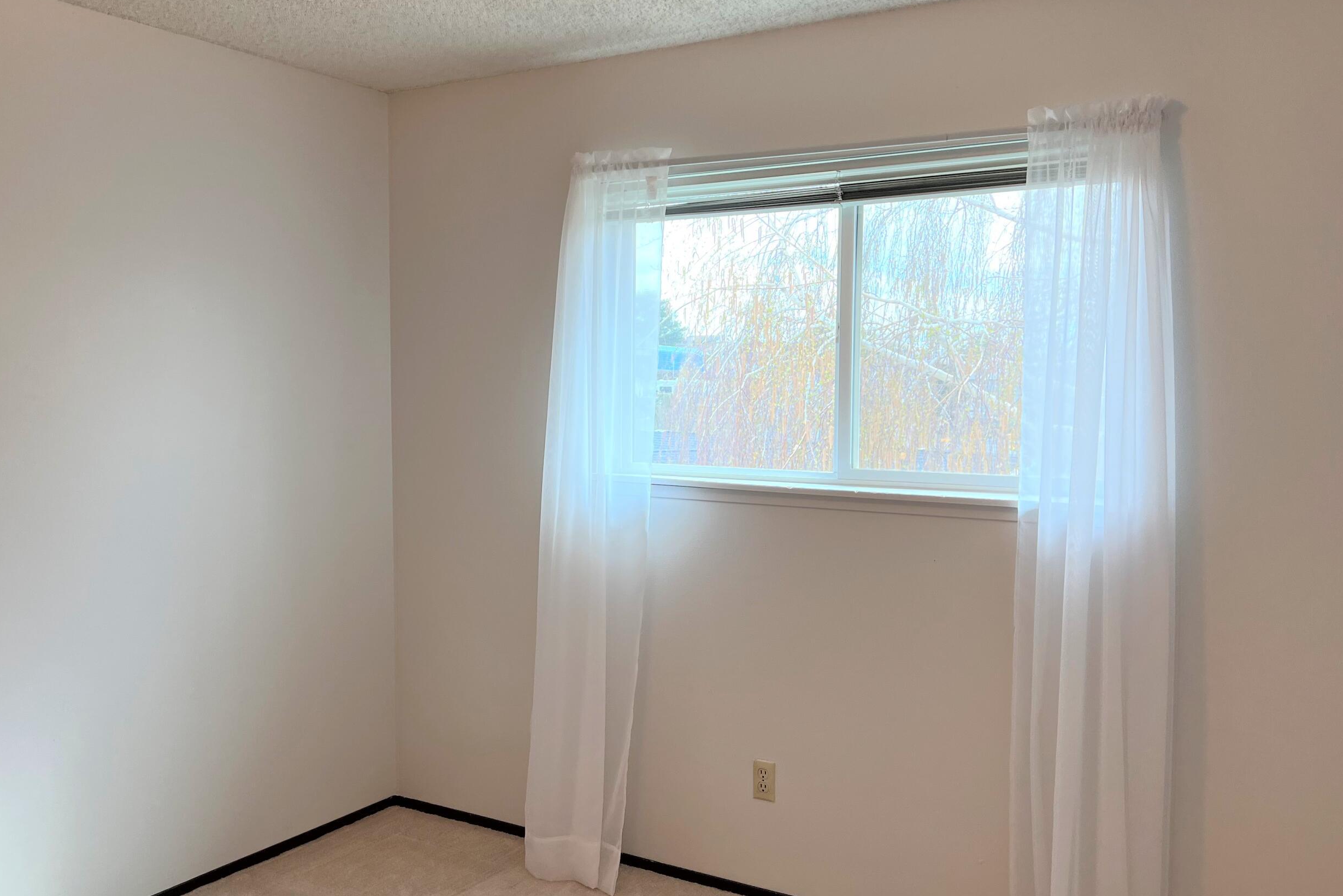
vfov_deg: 40.0
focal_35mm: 33
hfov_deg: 57.1
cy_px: 462
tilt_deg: -5.0
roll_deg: +0.7
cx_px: 594
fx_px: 1231
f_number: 1.5
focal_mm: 5.7
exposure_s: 1/164
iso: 50
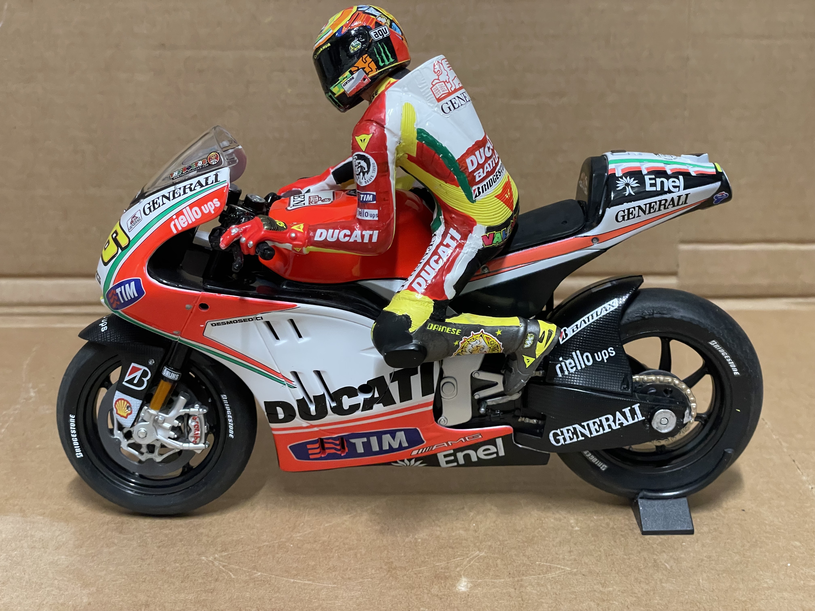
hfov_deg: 36.8
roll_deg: +0.3
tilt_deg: -19.9
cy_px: 306
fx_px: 1224
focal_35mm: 52
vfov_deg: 28.0
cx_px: 408
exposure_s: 1/50
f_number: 2
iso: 400
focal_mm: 6
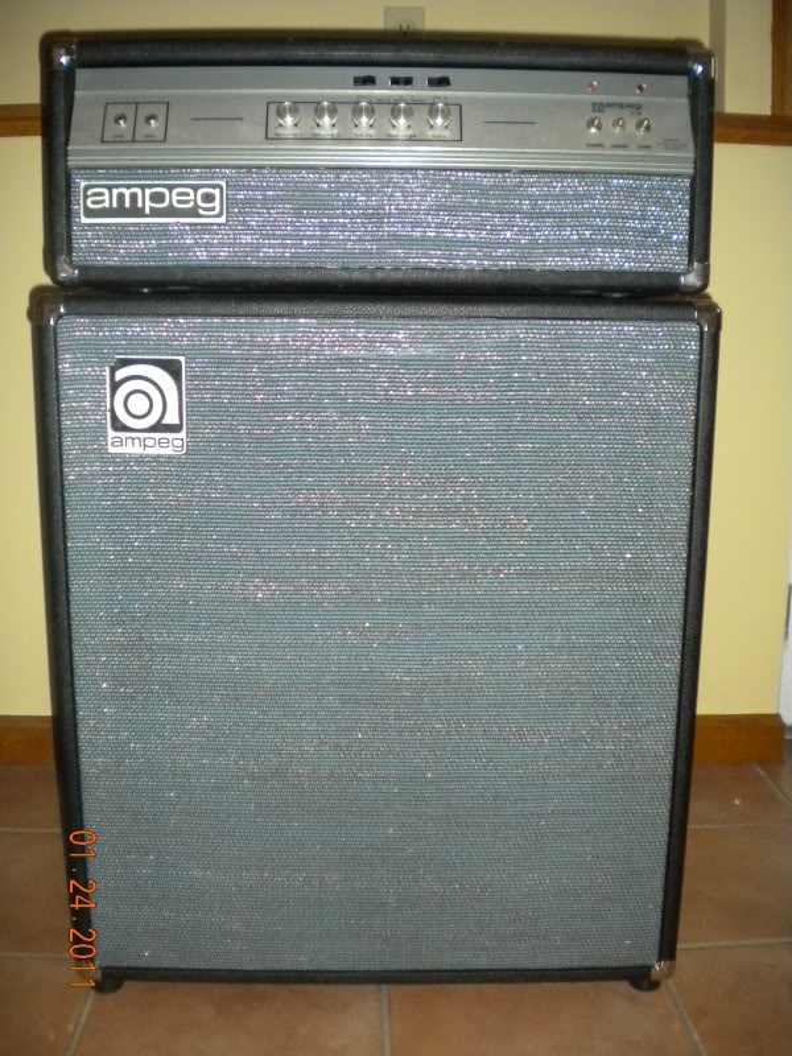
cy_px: 528
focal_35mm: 35
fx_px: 1068
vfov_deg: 52.6
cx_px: 396
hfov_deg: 40.7
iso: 400
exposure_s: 1/30
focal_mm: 6.3
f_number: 3.1
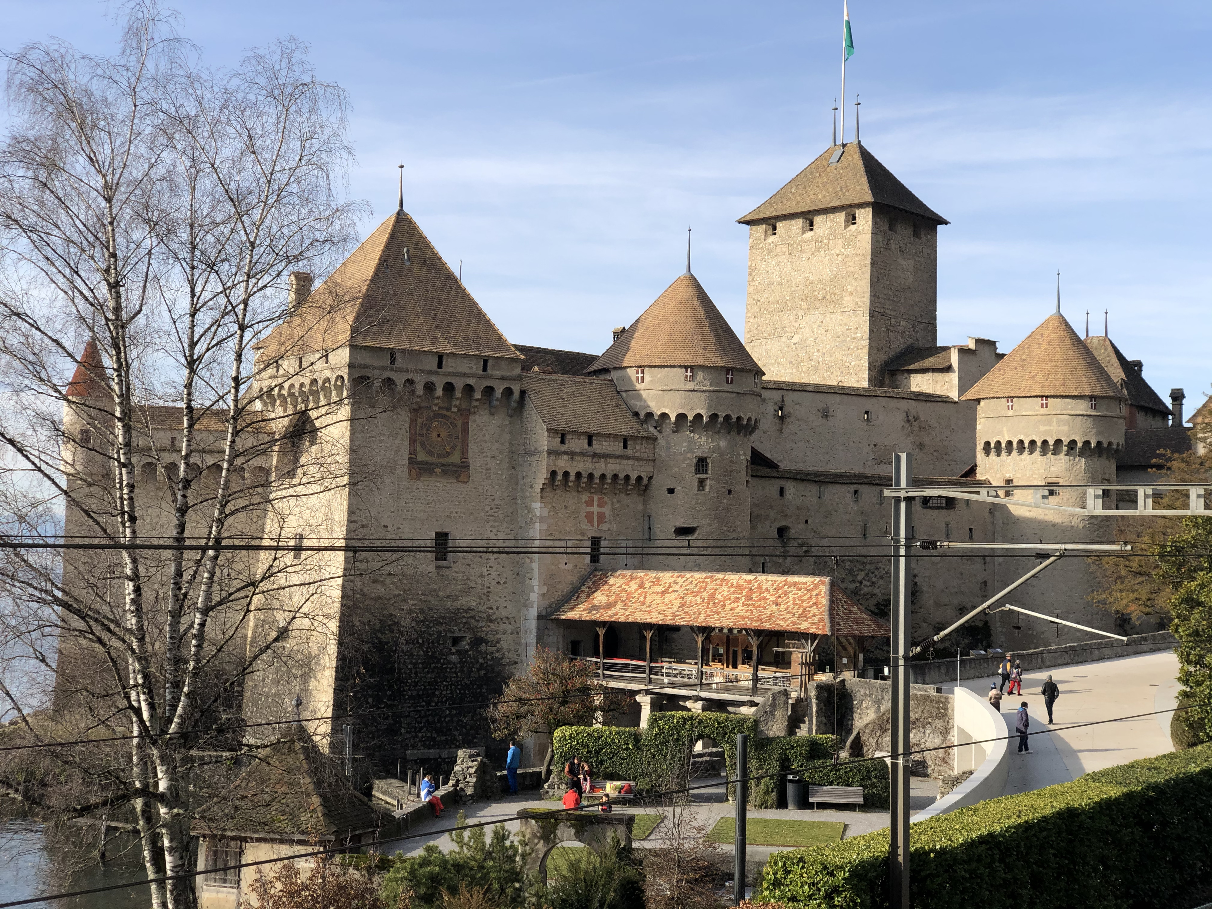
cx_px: 606
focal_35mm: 52
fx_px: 1821
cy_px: 454
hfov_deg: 36.8
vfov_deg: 28.0
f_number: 2.4
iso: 16
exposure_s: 1/827
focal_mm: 6
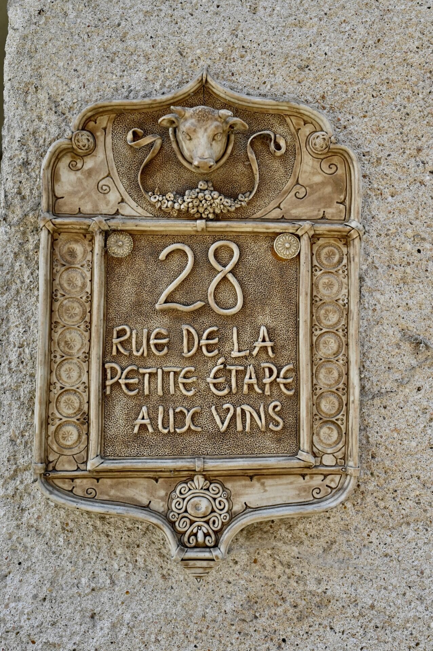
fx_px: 632
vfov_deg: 54.5
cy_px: 326
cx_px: 216
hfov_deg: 37.8
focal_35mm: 35
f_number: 6.3
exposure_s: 1/1600
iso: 2000
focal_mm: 35
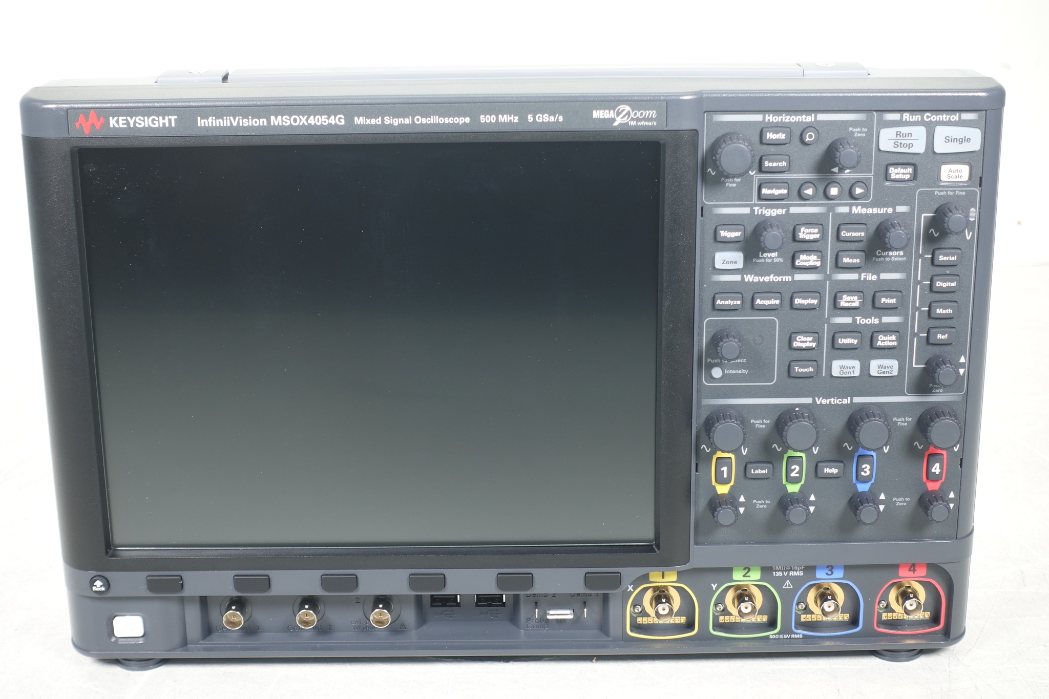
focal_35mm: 64
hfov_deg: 31.4
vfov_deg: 21.2
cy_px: 350
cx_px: 524
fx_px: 1865
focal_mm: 23.53
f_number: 3.5
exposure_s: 1/80
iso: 125
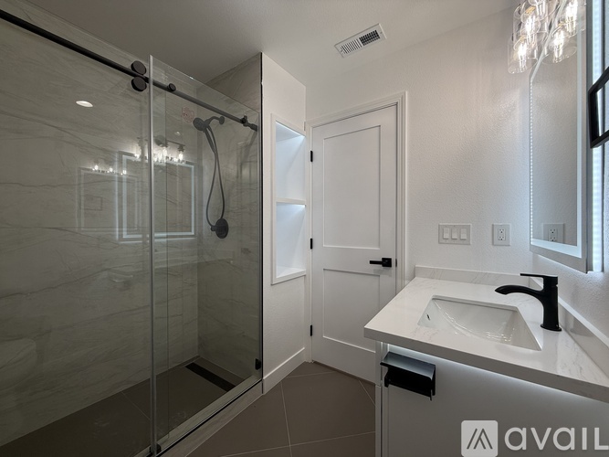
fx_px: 246
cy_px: 228
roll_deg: +0.0
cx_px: 304
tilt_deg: +0.5
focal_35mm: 14
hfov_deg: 102.1
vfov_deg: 85.7
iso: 50
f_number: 2.2
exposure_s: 1/120
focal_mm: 2.22
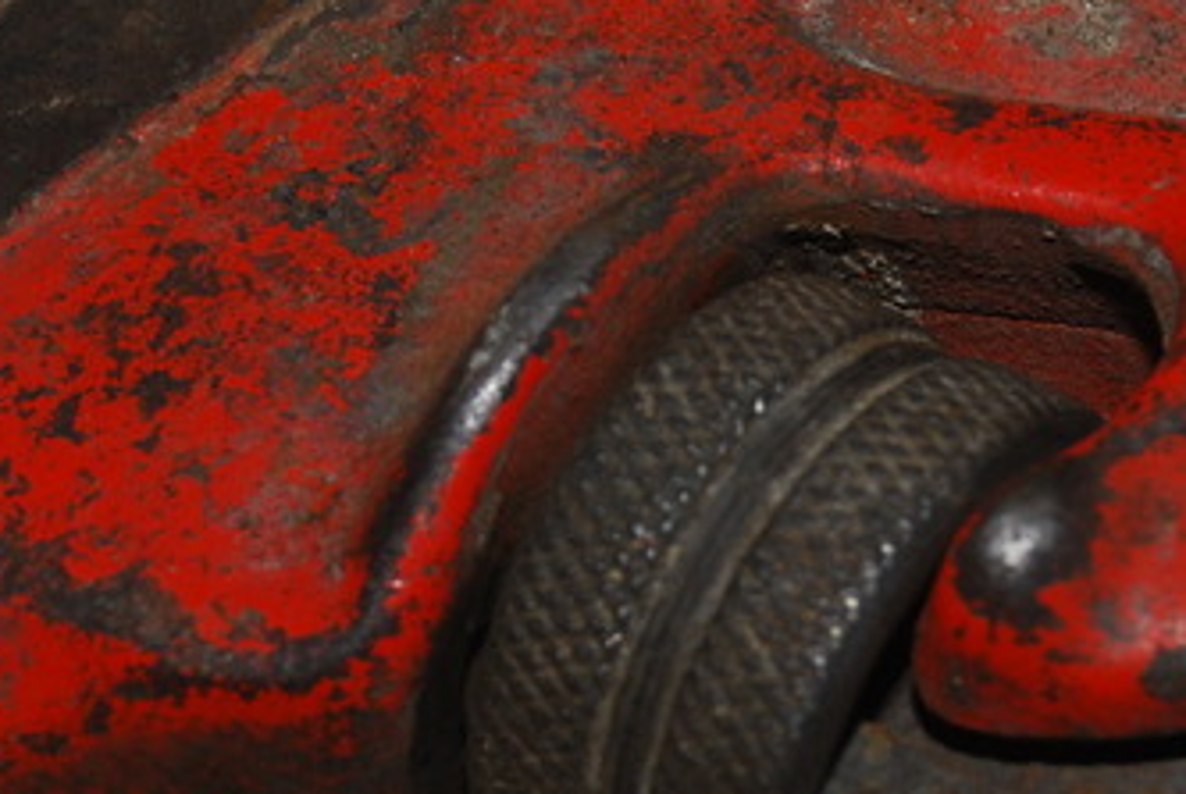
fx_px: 7917
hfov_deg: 8.6
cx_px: 630
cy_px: 443
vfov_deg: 5.7
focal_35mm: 240
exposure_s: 1/60
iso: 200
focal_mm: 52
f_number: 5
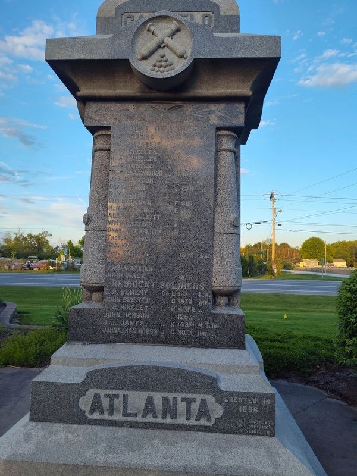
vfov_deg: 73.9
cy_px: 238
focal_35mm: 23
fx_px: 316
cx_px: 178
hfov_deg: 58.9
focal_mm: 5.56
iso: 100
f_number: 1.8
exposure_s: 1/252
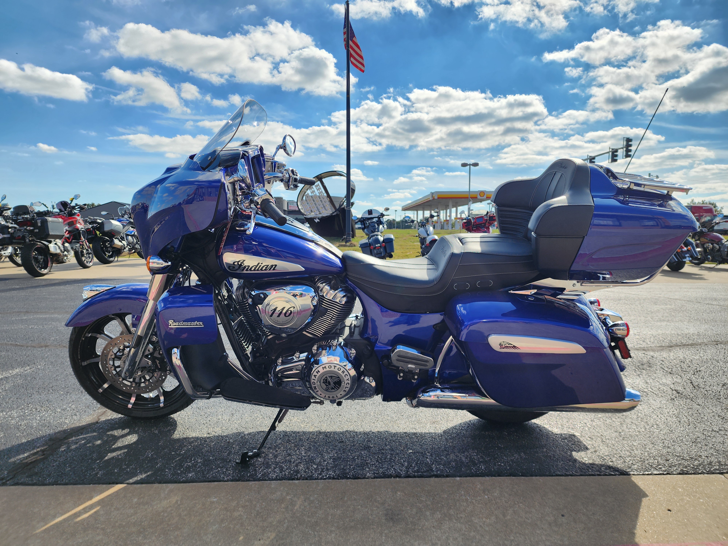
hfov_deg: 73.9
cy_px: 273
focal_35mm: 23
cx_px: 364
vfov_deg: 58.9
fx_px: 484
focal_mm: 6.4
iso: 12
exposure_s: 1/885
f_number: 1.8
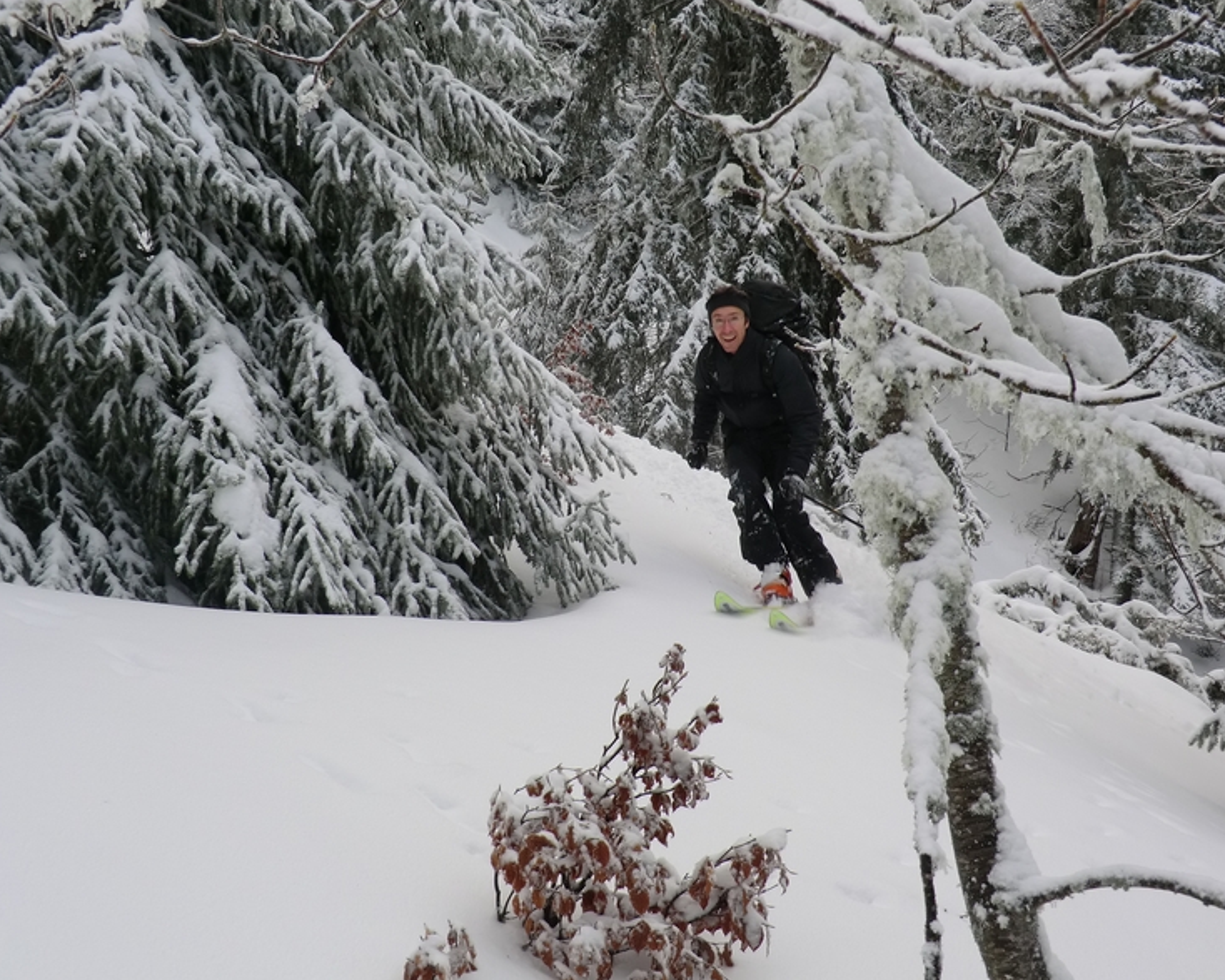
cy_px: 489
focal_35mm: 50
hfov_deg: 37.3
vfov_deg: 30.2
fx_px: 1813
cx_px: 643
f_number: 4
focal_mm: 8.4
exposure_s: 1/100
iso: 64
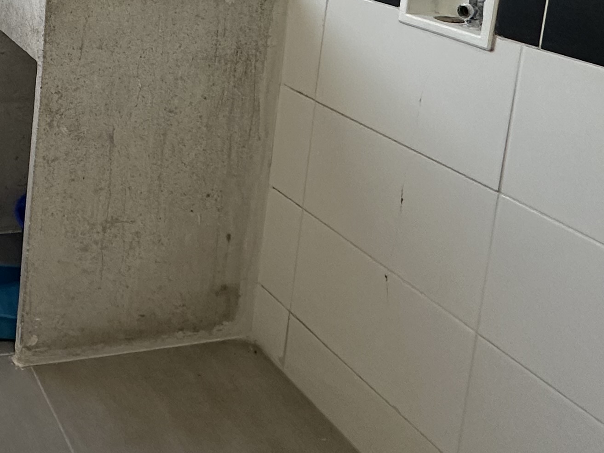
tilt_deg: -6.9
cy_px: -58
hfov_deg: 38.2
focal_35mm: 43
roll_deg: -3.1
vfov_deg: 29.8
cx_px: -22
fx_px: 750
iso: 160
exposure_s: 1/100
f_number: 2.2
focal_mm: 2.22
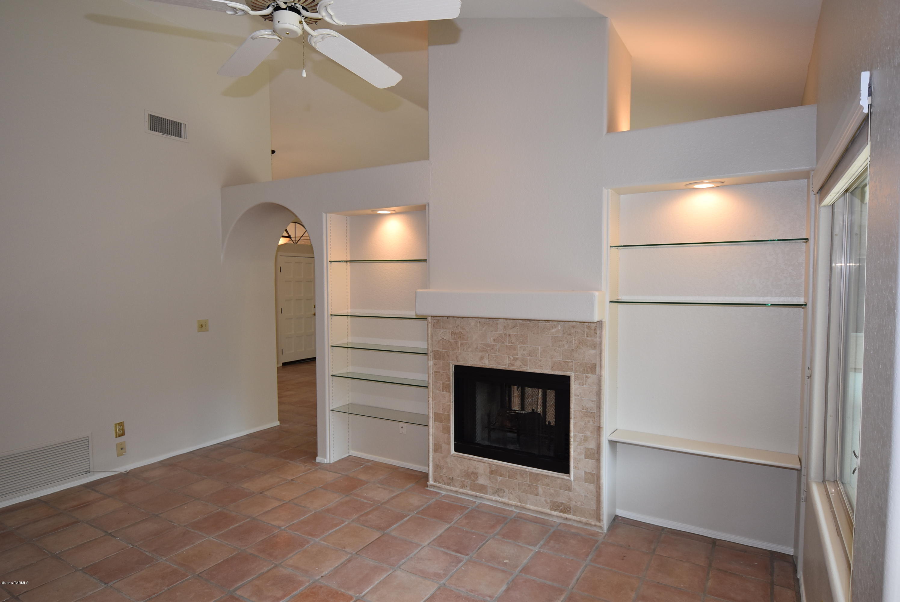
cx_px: 450
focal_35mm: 21
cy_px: 301
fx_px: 525
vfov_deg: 59.6
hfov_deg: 81.2
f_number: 4.5
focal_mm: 14
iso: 400
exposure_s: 1/80
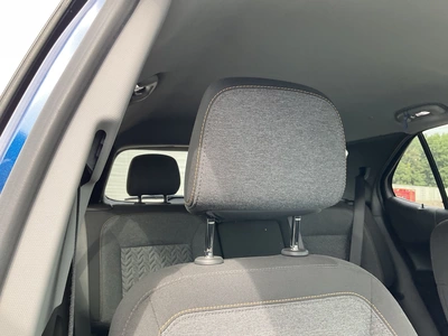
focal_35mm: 29
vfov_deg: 48.2
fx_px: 375
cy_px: 168
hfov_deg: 61.7
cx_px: 224
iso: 40
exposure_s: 1/122
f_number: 1.8
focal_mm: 3
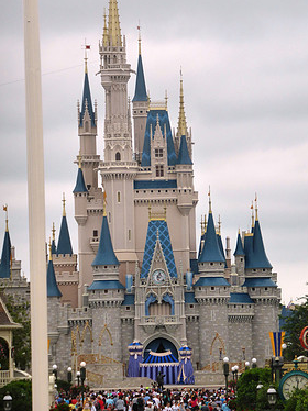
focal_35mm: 232
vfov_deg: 8.5
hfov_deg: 6.4
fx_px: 2755
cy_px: 165
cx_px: 184
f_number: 5.4
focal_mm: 31.3
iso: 160
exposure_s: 1/400
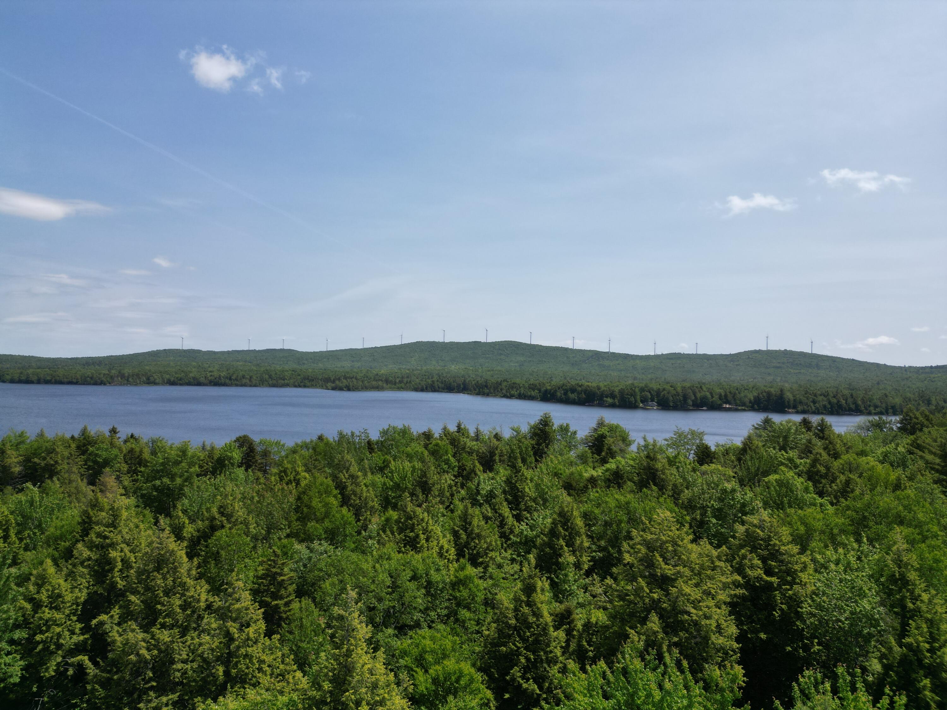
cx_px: 474
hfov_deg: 71.6
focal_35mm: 24
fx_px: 657
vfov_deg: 56.8
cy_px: 355
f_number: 1.7
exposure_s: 1/4000
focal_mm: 6.72
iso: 110
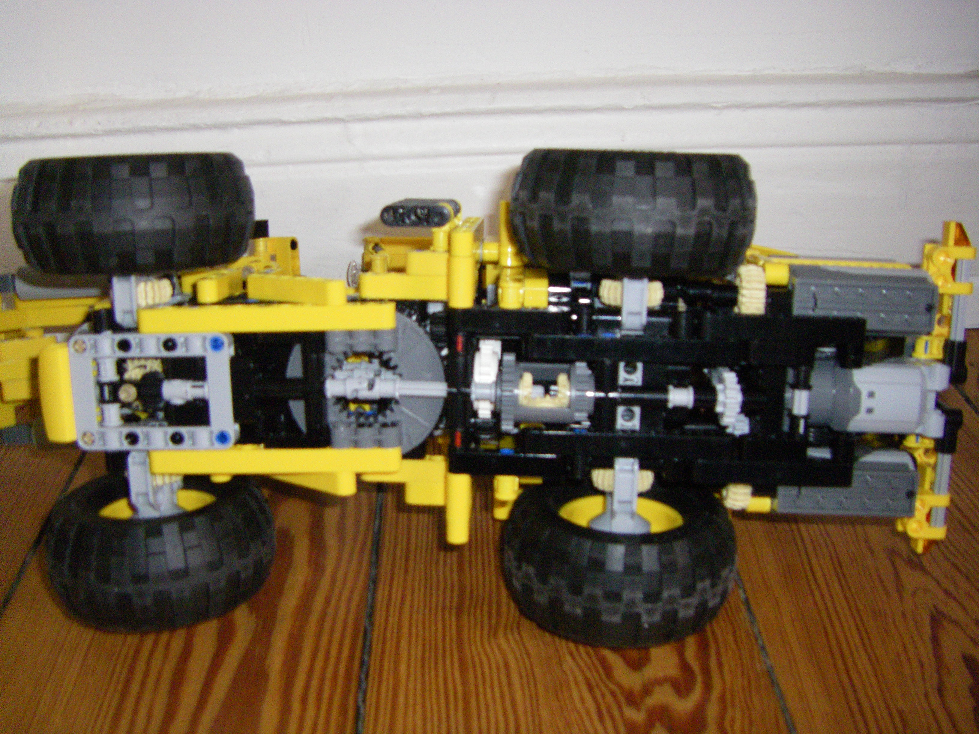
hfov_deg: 49.0
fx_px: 1075
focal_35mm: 38
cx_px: 490
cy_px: 367
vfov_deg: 37.7
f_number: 3.5
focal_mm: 6.3
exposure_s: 1/50
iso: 500
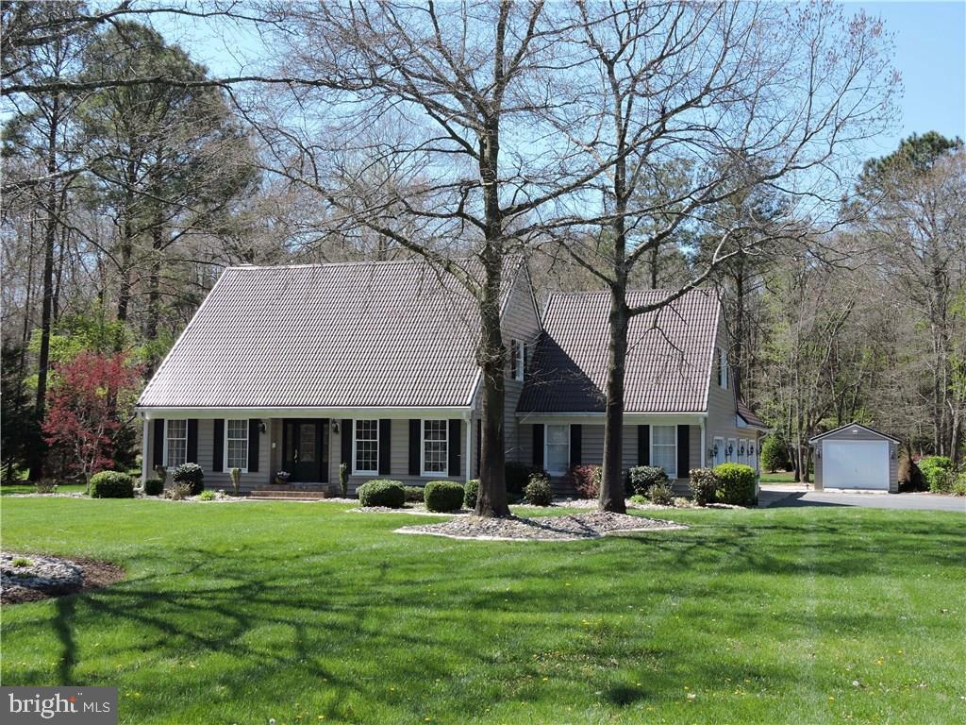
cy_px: 362
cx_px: 483
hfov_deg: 46.8
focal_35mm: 40
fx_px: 1116
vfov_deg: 36.0
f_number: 3.8
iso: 100
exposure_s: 1/400
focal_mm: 7.2
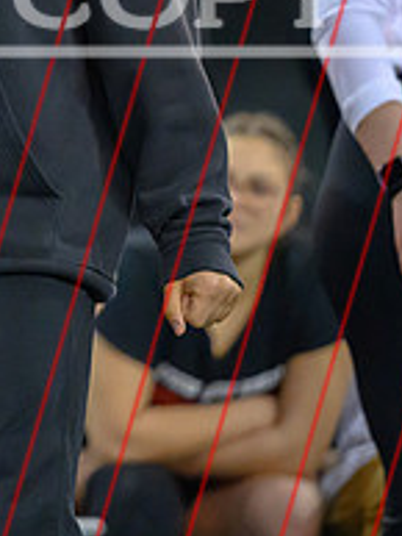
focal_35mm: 518
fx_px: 8012
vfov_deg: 3.8
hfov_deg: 2.9
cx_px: -203
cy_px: -44
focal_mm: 155
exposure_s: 1/800
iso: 7200
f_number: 2.8
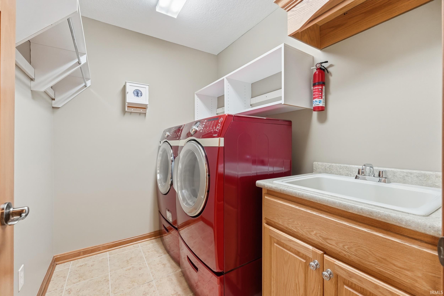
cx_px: 222
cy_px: 148
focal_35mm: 15
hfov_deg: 100.4
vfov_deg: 77.3
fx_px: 185
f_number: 4
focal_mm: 10
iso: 800
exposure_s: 1/1000
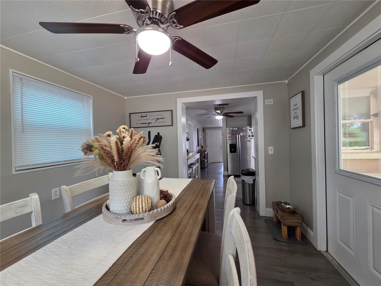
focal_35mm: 13
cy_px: 143
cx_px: 190
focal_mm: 2.2
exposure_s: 1/60
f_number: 2.2
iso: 200
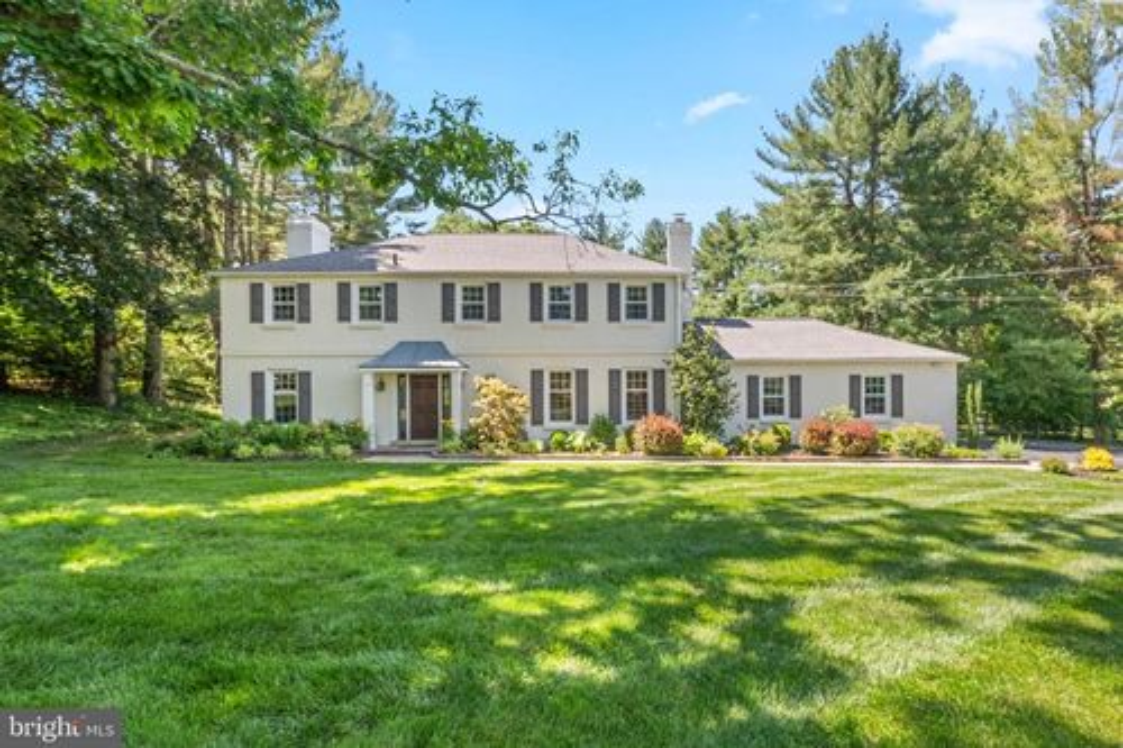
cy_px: 374
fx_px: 499
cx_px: 562
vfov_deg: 73.7
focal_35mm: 16
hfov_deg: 96.8
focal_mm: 16
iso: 800
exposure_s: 1/640
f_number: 7.1
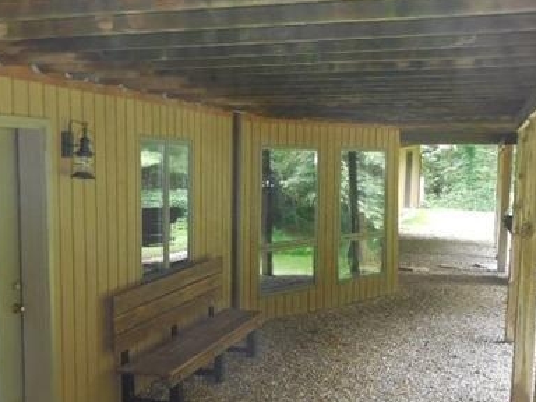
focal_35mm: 50
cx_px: 206
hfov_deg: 38.0
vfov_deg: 28.8
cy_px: 284
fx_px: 774
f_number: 3.3
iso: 400
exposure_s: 1/25
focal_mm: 4.5
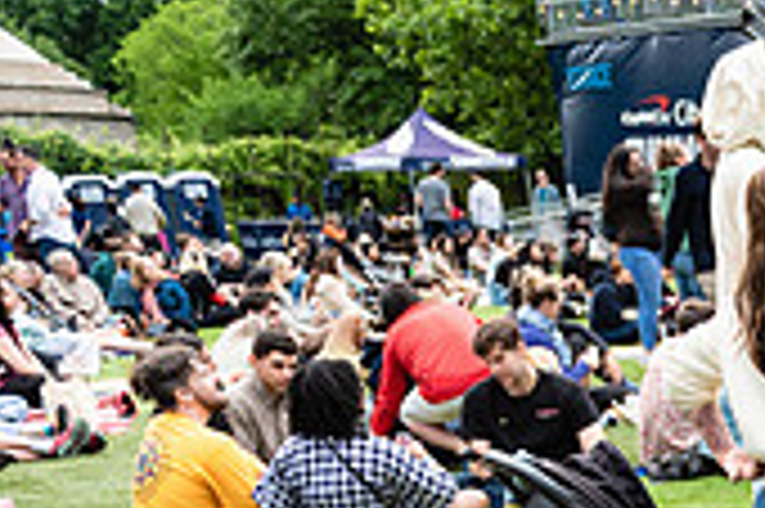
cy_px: 807
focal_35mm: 82
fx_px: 1741
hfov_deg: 20.7
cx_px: 1188
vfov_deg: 15.1
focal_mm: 24
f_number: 2.8
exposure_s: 1/500
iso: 500
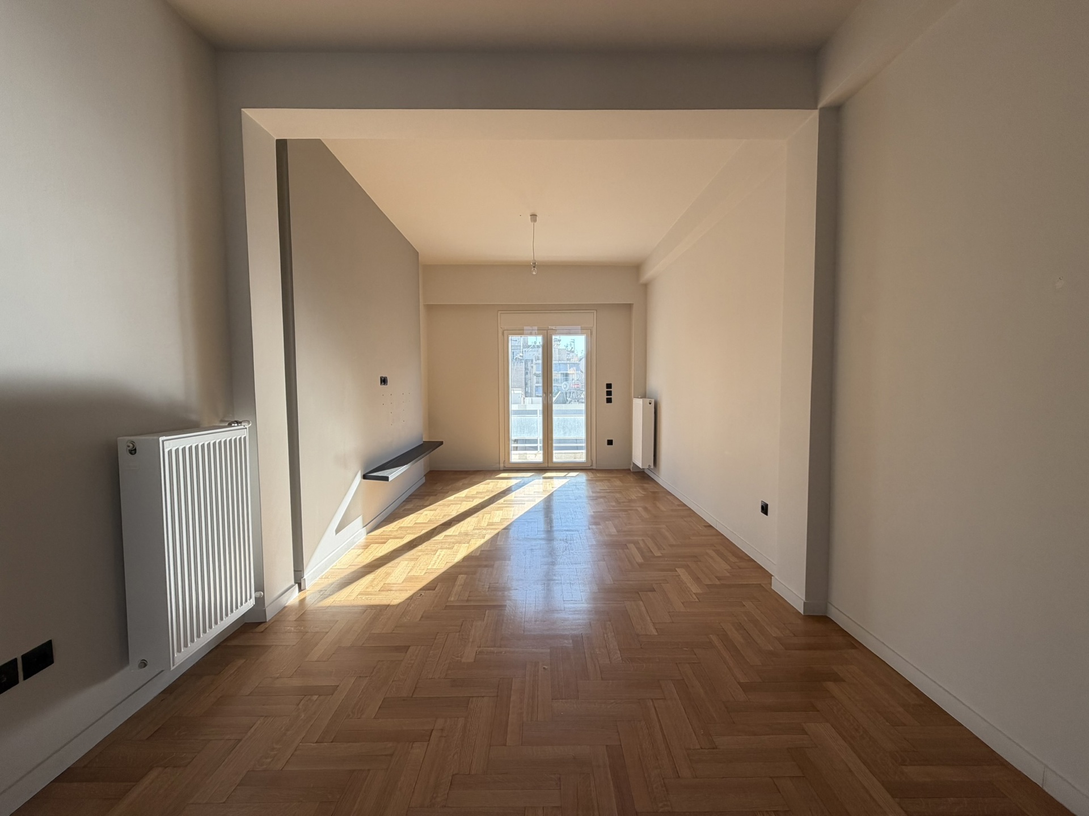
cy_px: 408
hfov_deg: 102.1
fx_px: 440
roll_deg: +0.8
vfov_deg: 85.7
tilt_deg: -3.6
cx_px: 544
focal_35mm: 14
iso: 50
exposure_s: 1/121
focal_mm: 2.22
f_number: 2.2
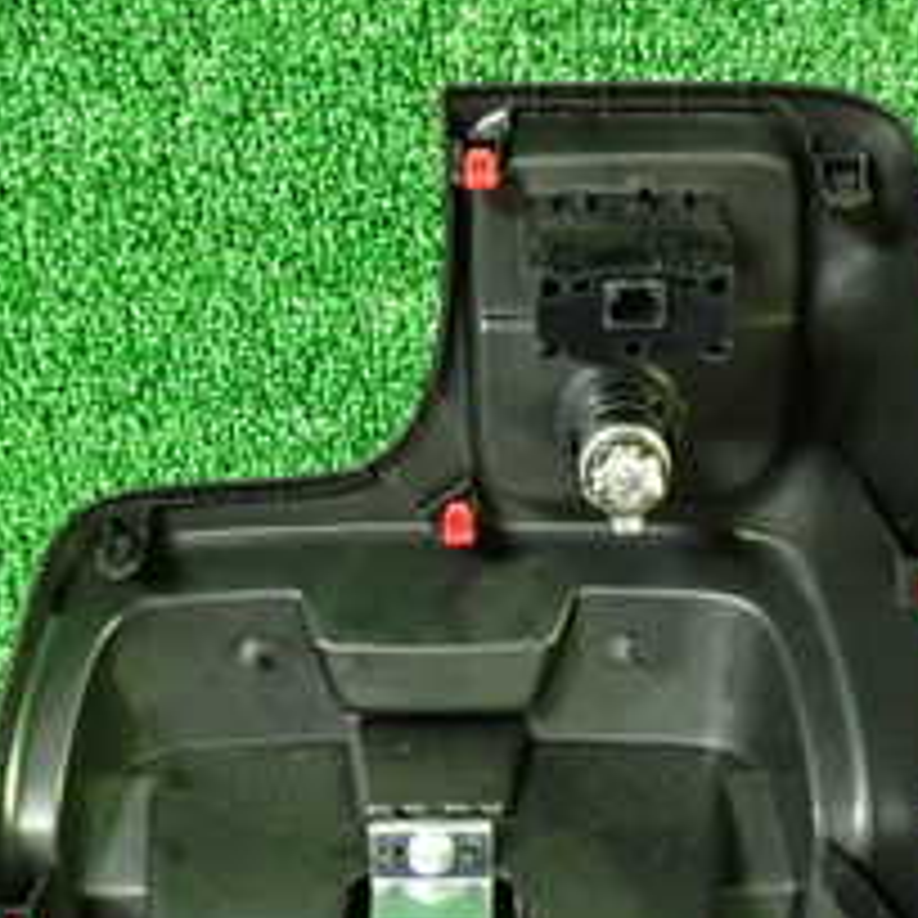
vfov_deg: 21.6
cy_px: 842
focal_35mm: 78
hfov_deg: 22.2
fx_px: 2340
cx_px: 392
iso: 800
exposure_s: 1/25
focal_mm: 5.4
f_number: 2.3
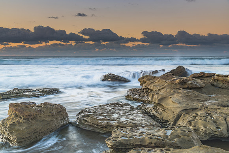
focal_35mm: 38
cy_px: 76
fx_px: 243
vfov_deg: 34.9
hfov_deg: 50.5
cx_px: 114
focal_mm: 38
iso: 31
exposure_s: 1
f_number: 8
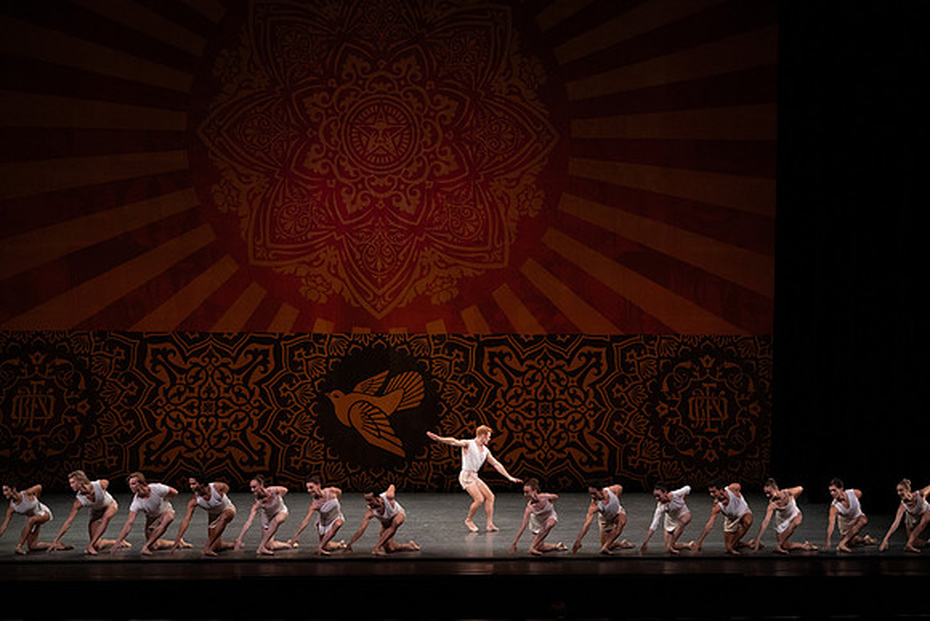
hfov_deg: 20.4
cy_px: 310
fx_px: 2584
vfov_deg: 13.7
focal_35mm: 100
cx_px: 465
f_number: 10
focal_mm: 100
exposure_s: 1/400
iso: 5000
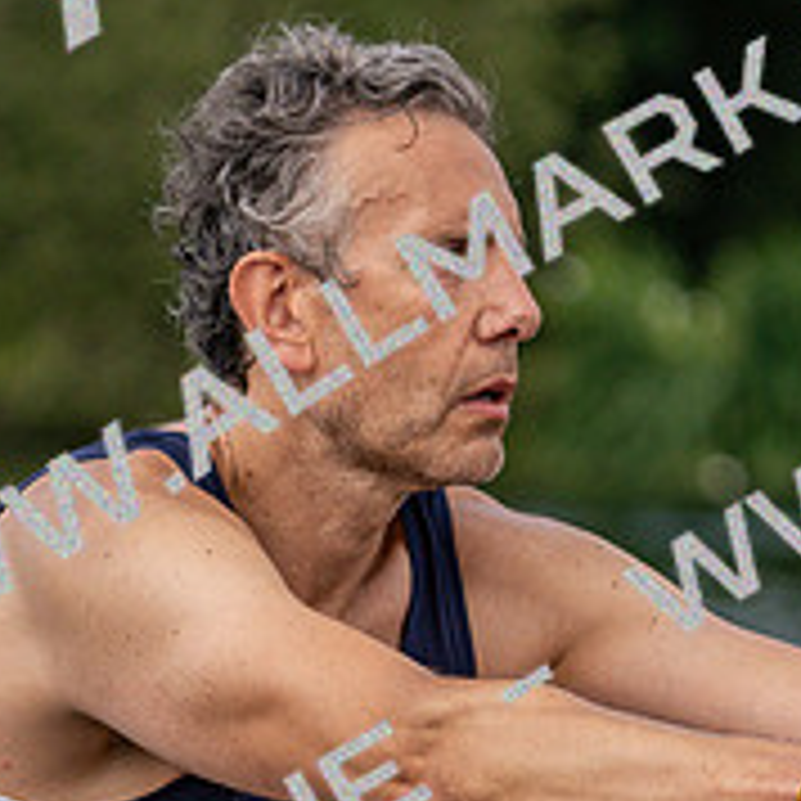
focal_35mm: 554
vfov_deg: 3.2
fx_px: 14503
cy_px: 709
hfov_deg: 3.2
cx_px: 297
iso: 400
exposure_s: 1/1600
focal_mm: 200
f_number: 5.6
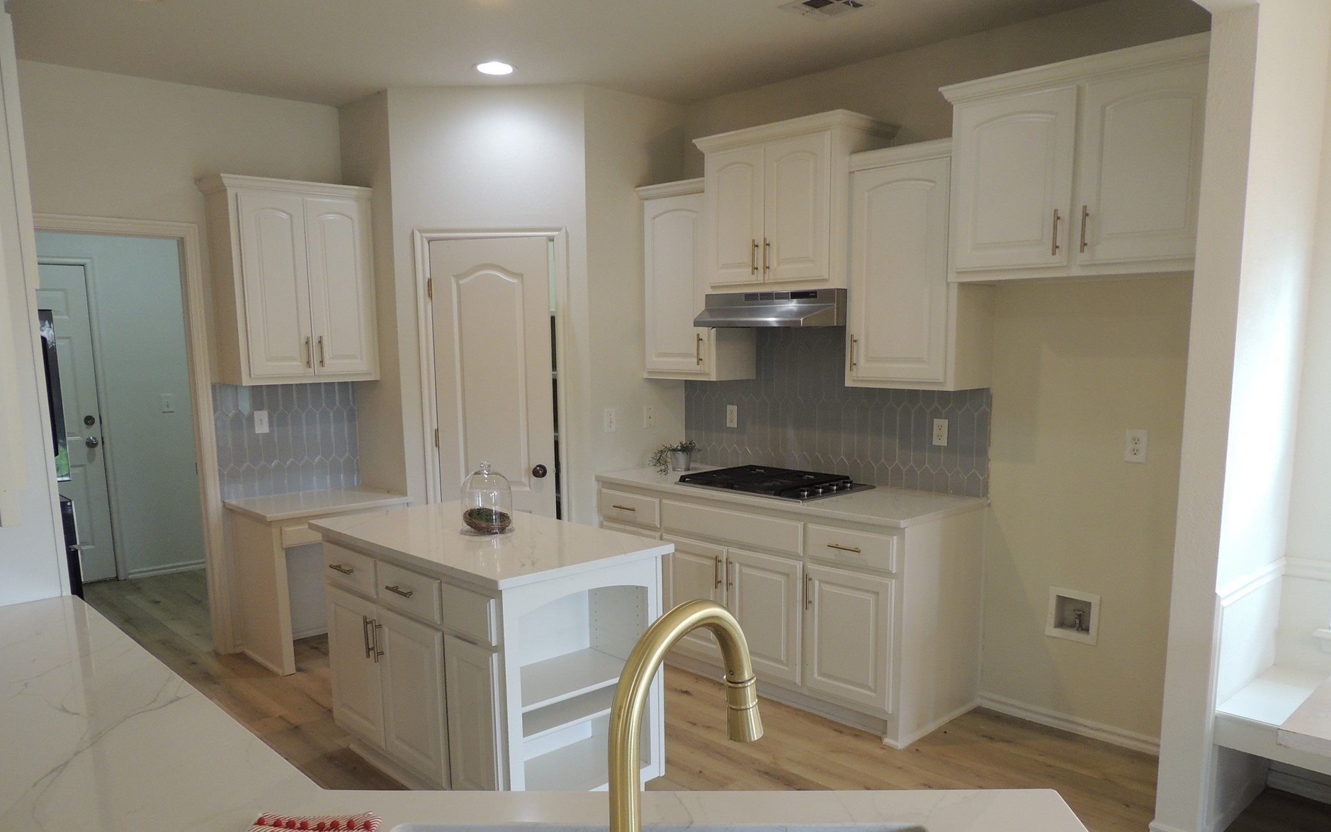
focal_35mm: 26
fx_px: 943
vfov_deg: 47.3
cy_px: 502
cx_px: 677
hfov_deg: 70.4
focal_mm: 4.3
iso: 200
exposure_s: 1/30
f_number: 3
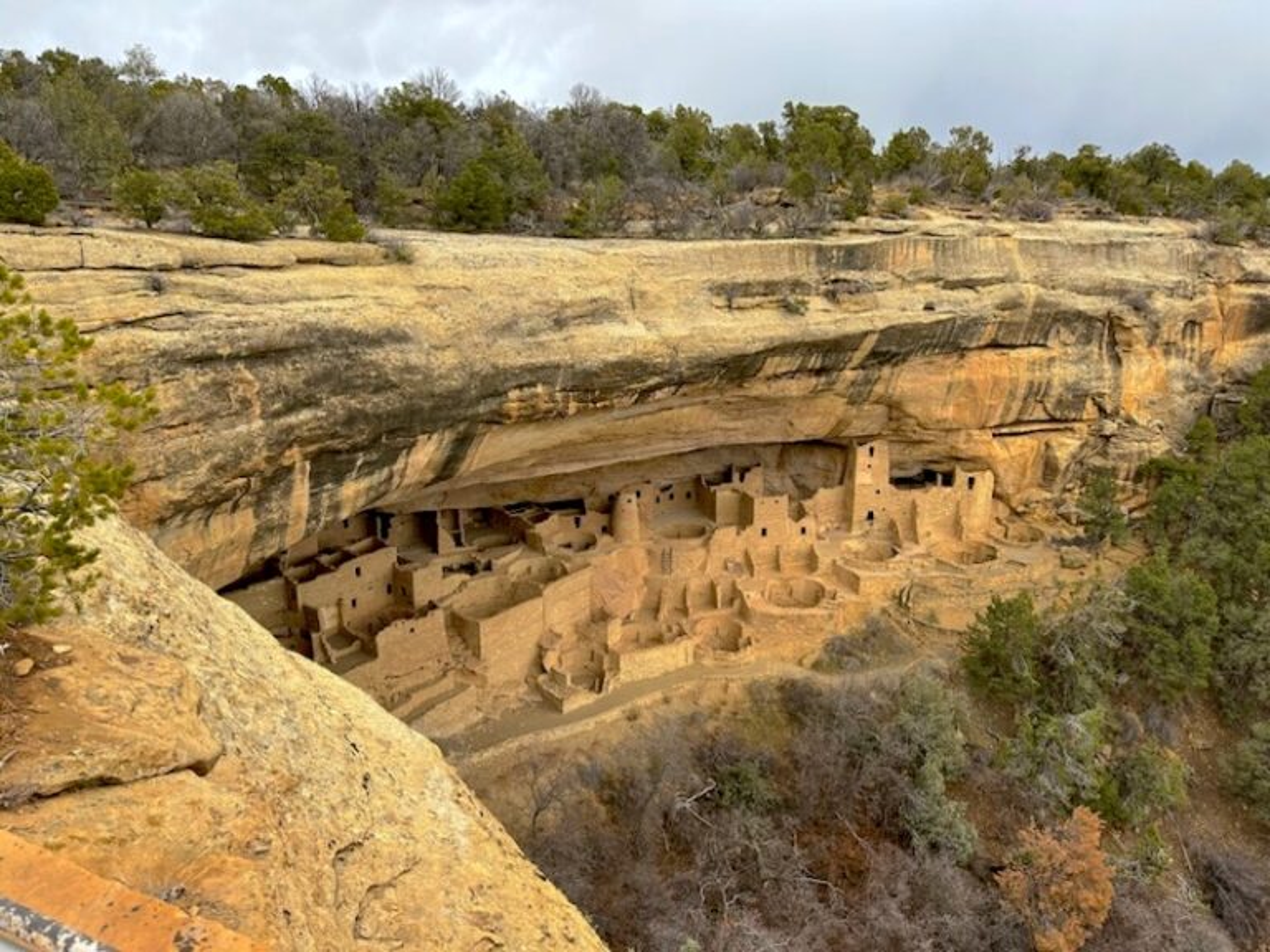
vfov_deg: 56.8
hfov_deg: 71.6
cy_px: 476
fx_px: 881
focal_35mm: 24
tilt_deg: -14.7
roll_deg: +0.3
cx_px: 635
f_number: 1.78
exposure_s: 1/680
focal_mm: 6.86
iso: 80
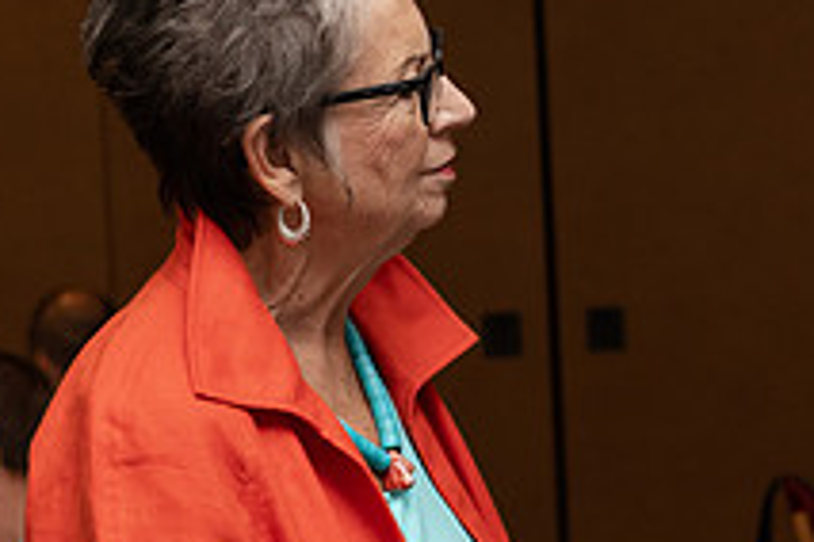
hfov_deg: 12.0
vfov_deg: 8.1
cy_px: 300
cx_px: 868
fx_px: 3821
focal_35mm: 169
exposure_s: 1/200
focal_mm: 62
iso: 1600
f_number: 5.6
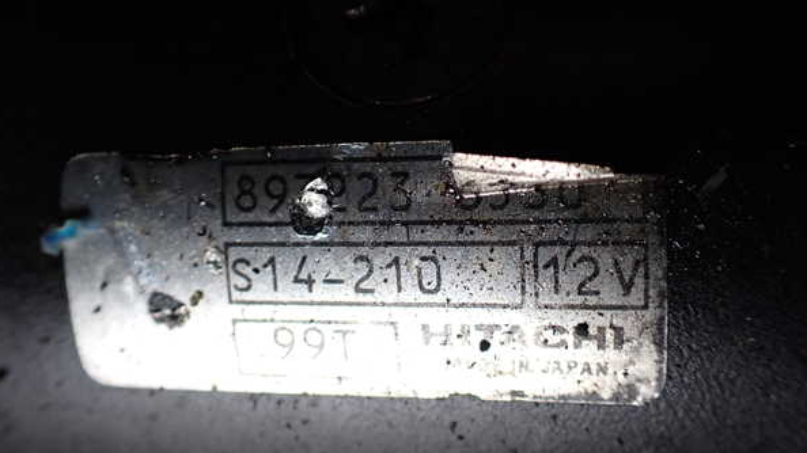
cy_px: 184
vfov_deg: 35.5
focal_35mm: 33
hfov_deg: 59.5
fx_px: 706
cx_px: 401
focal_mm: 5.4
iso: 320
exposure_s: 1/125
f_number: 2.3
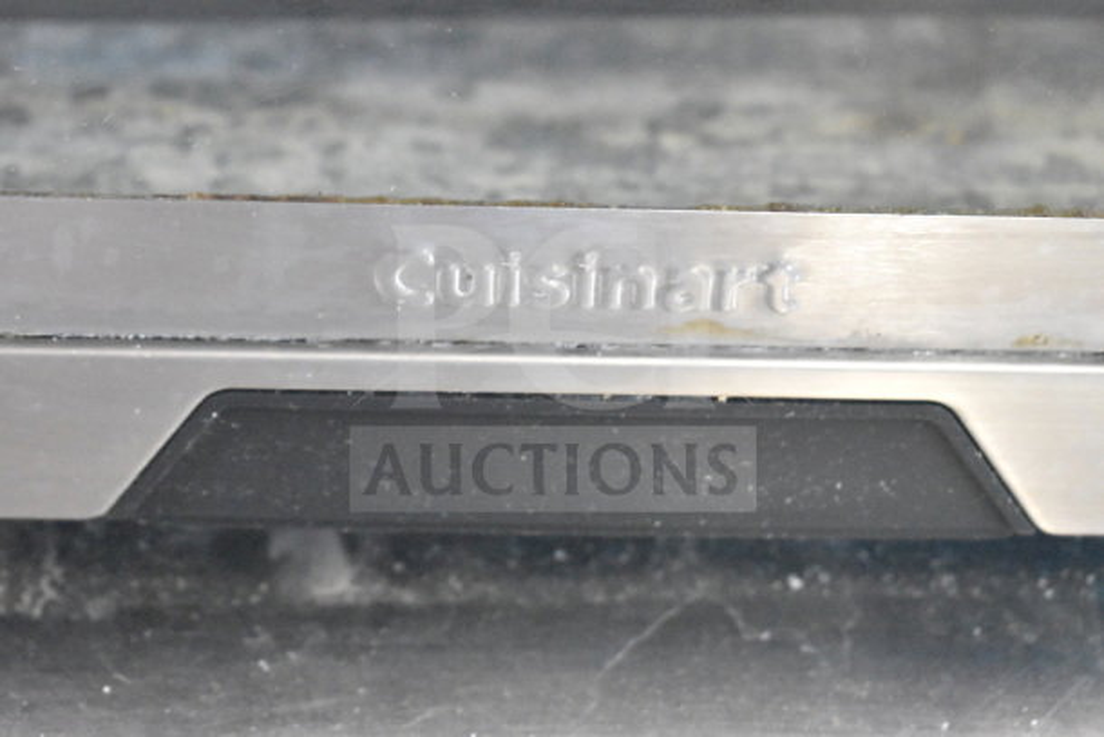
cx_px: 552
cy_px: 368
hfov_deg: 24.6
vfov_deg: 16.6
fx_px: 2530
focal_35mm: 82
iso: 18000
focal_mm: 55
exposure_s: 1/100
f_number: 5.6
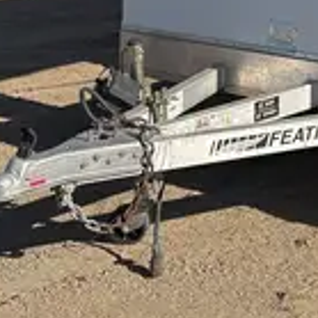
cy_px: -132
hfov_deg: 17.3
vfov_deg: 17.5
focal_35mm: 91
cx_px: 467
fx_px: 946
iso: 50
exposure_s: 1/4065
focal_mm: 5.96
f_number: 1.6
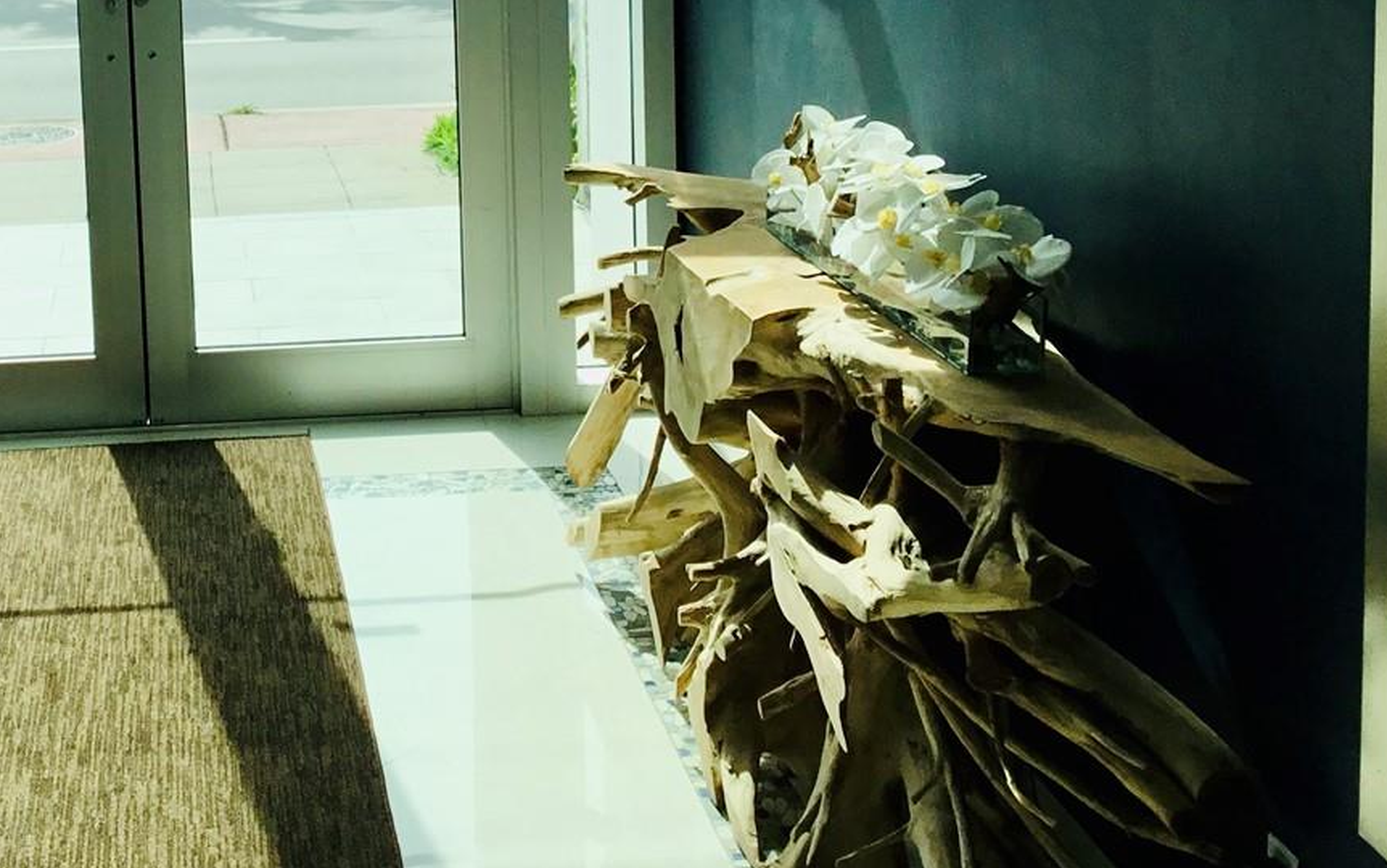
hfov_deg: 32.6
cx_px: 278
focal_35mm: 61
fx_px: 2306
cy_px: 35
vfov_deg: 20.7
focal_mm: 3.3
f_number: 2.4
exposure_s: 1/754
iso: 25
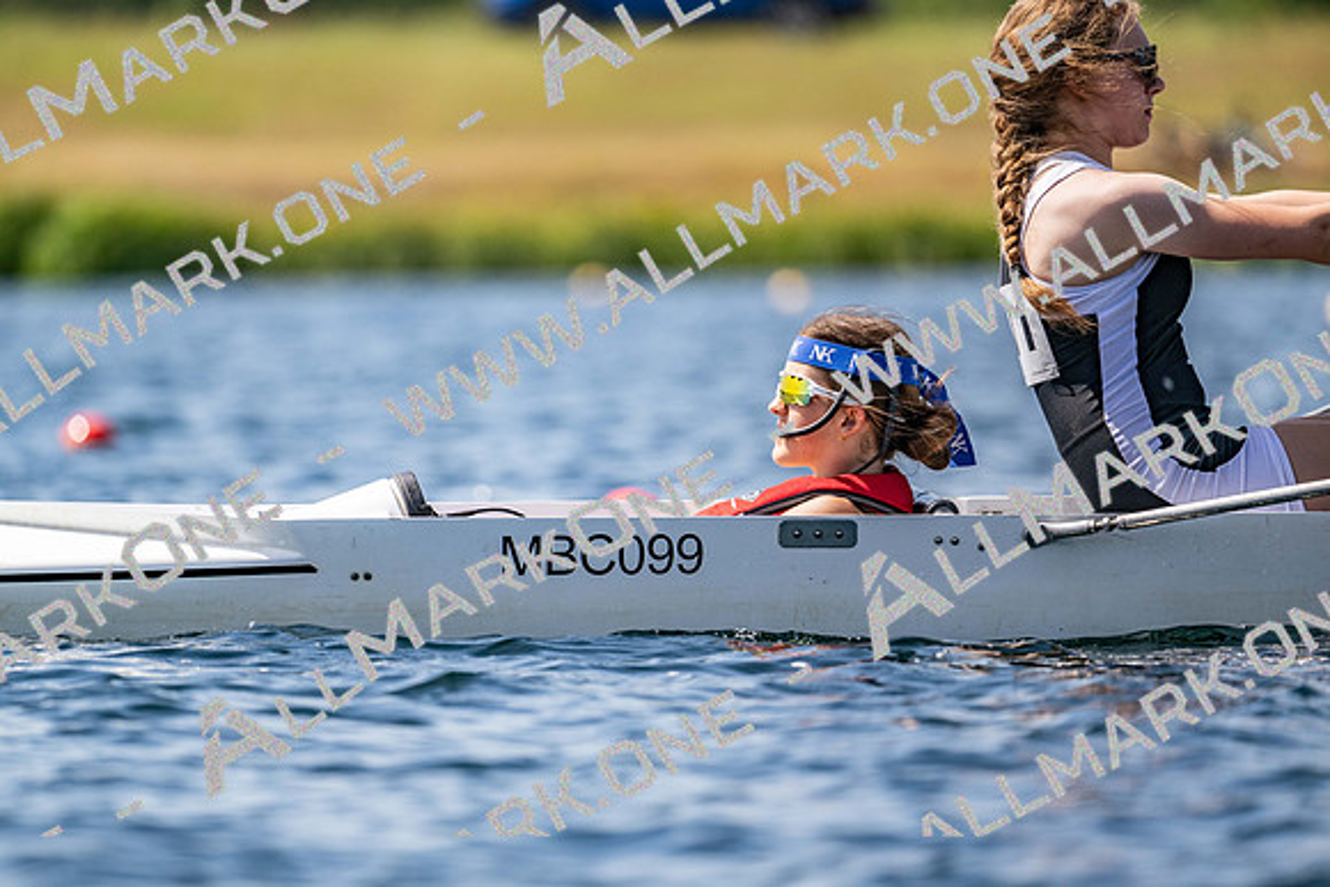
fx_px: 14781
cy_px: 444
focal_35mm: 400
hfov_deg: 5.2
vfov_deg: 3.4
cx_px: 665
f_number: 4.5
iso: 220
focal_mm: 400
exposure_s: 1/2500
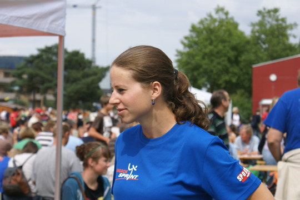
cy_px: 100
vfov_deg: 15.2
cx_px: 150
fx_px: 750
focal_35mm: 90
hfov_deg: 22.6
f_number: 7.1
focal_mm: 60
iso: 100
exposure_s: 1/250
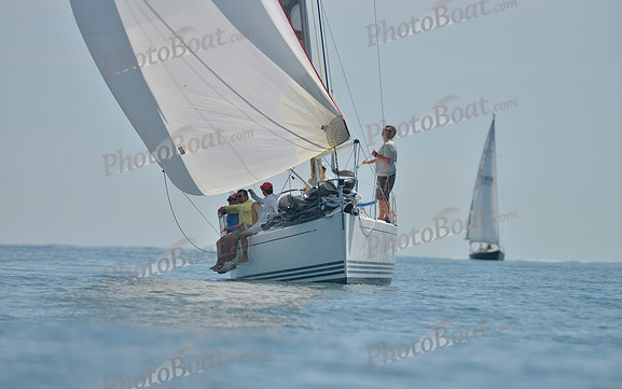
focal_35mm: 410
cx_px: 310
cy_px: 189
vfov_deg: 3.2
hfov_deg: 5.1
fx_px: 6952
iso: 280
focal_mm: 400
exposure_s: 1/2500
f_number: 5.6
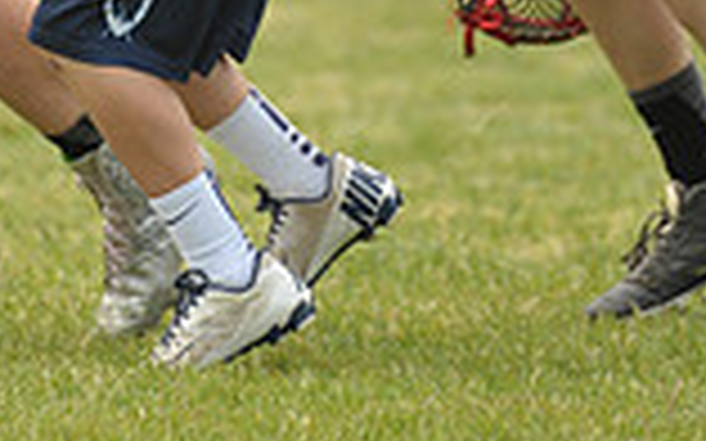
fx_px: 23812
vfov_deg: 1.1
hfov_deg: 1.7
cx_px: 162
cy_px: -338
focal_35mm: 1238
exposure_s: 1/2000
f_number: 4
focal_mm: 330
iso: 800
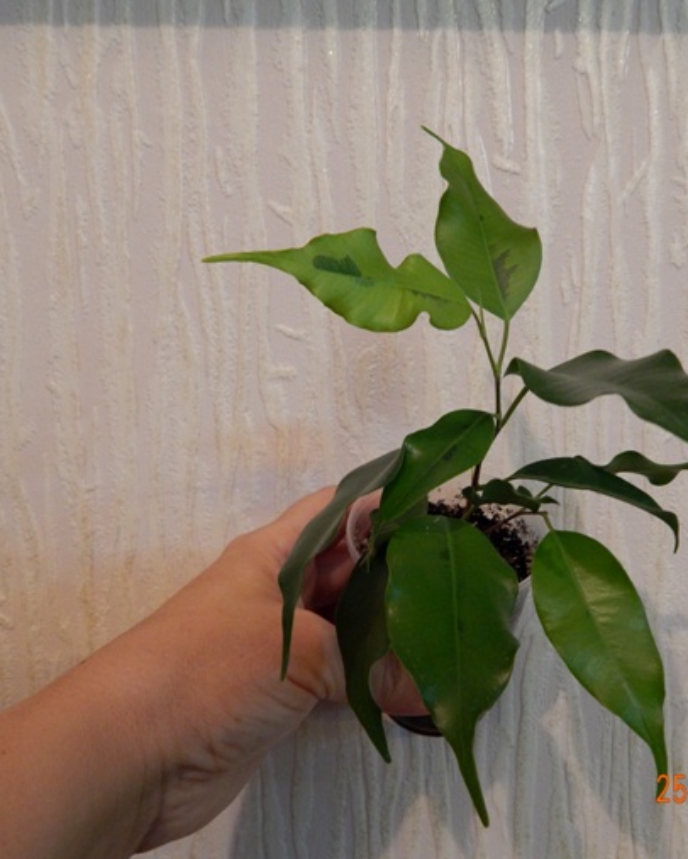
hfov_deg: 46.7
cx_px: 427
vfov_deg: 57.2
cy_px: 436
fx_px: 789
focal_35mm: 31
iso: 250
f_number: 3
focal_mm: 4
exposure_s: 1/30
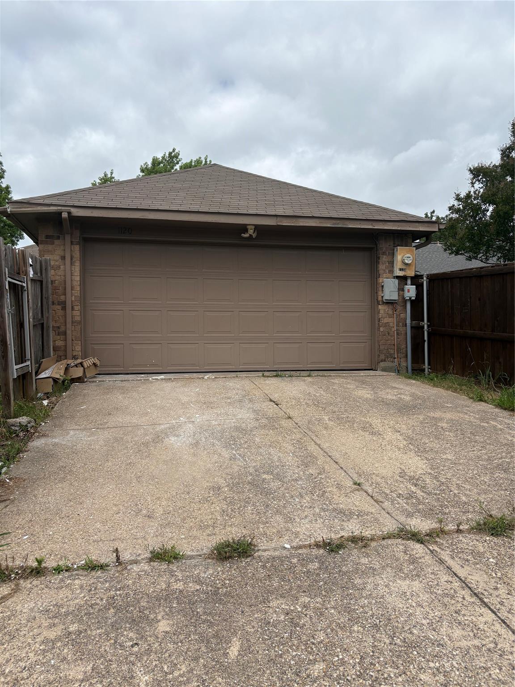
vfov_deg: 67.3
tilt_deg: +1.7
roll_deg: +0.5
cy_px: 344
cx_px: 258
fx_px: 516
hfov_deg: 53.1
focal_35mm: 26
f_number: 1.6
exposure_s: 1/4329
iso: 50
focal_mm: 5.96
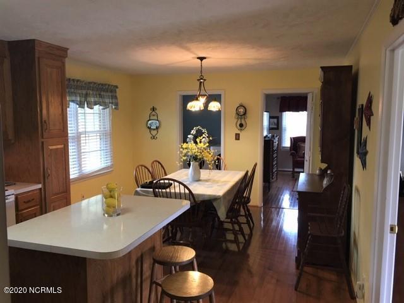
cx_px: 202
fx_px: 338
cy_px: 152
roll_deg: -0.2
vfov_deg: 48.2
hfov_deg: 61.7
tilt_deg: -5.4
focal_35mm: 29
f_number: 2.2
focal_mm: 4.15
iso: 100
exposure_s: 1/30
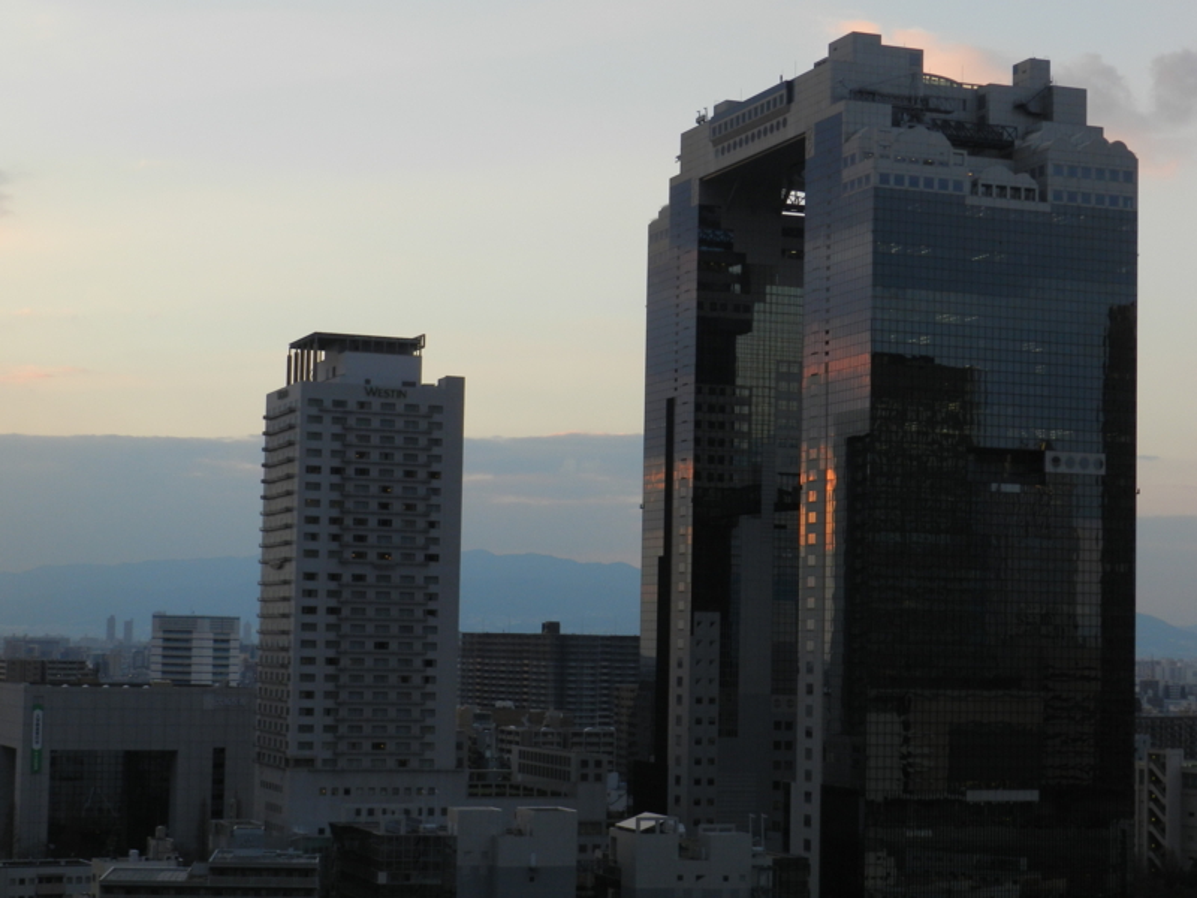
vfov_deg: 21.6
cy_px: 449
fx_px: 2351
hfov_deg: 28.6
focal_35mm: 68
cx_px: 598
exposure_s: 1/125
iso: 160
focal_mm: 12.1
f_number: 4.7
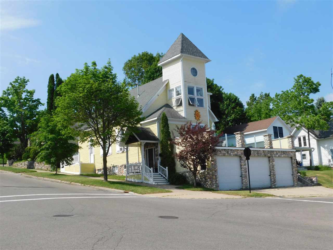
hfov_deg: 46.8
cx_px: 166
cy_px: 125
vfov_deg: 36.0
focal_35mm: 40
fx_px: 385
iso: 125
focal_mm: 7.1
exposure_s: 1/1250
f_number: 3.6
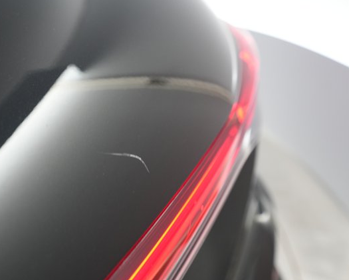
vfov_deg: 45.8
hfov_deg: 55.6
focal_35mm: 32
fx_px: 331
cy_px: 140
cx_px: 162
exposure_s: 1/100
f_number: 4.5
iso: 2500
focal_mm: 28
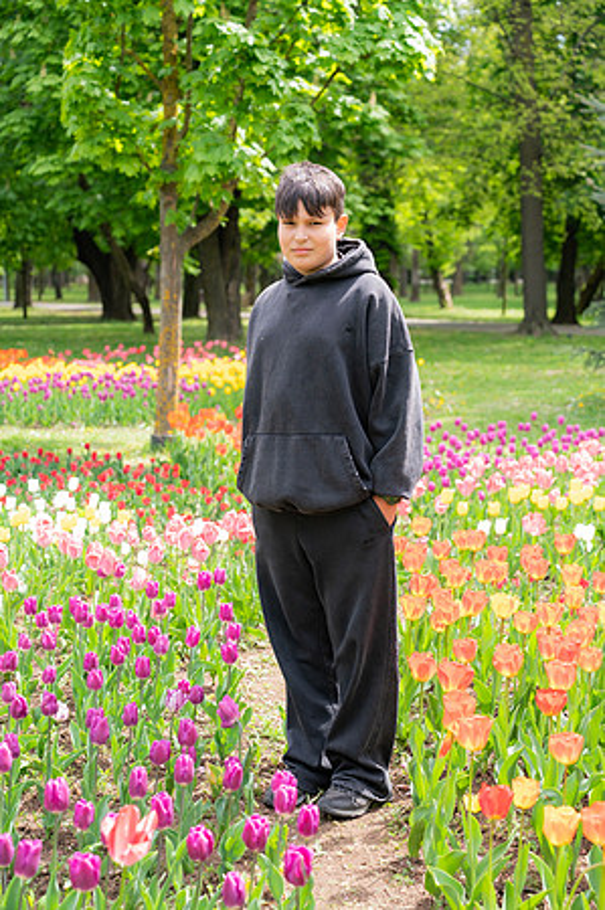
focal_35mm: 51
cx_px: 302
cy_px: 455
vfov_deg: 38.9
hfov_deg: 26.4
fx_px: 1289
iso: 400
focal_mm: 51
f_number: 3.5
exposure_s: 1/500
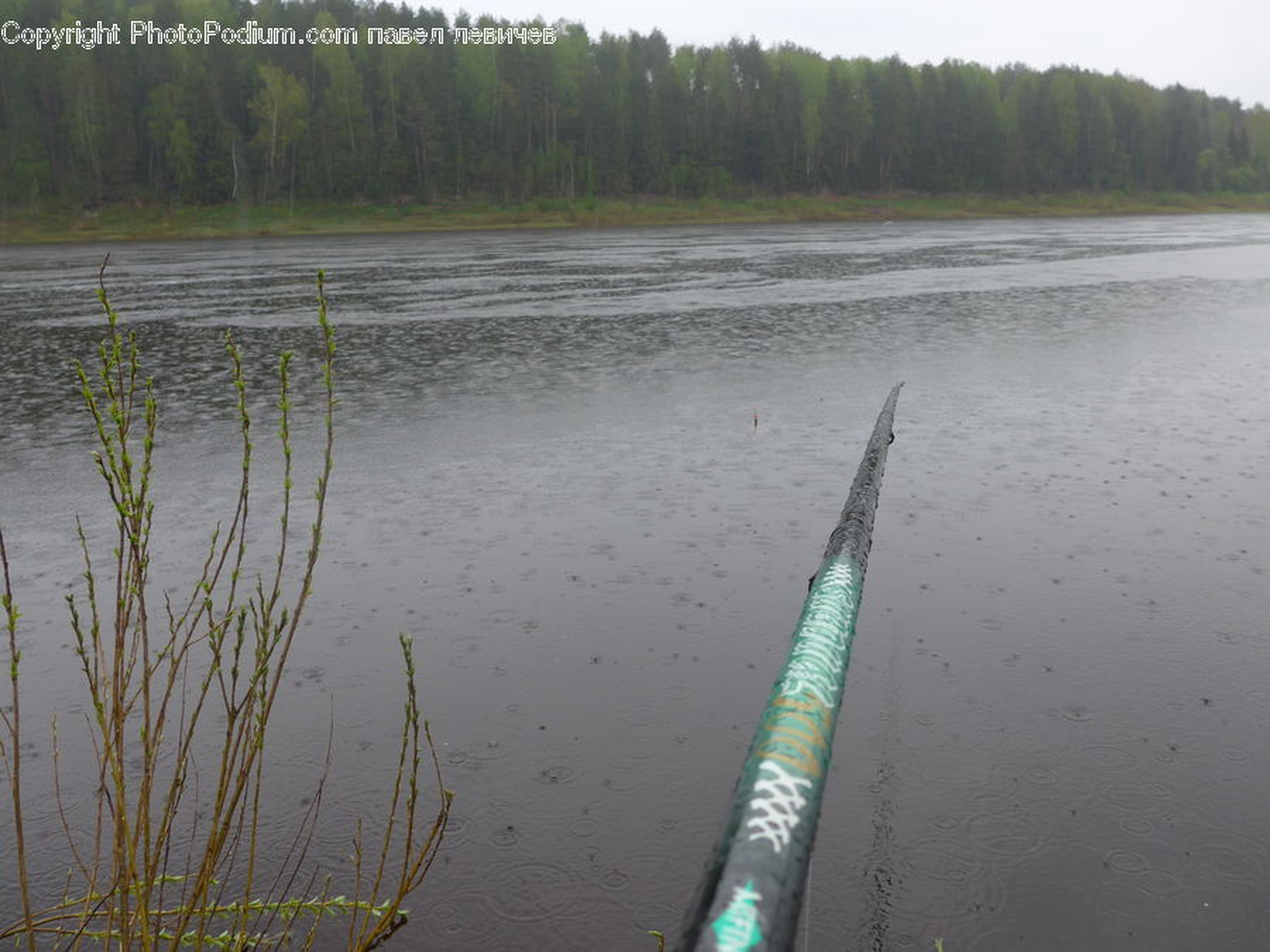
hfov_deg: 61.7
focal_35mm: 29
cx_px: 635
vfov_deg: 48.2
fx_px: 1064
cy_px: 476
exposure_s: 1/125
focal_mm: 6
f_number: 2.8
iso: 80
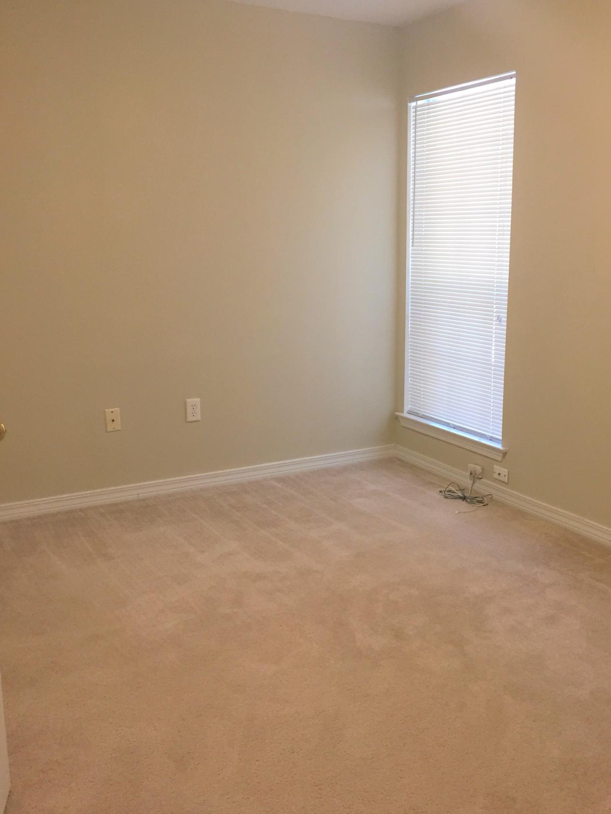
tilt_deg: -11.4
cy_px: 401
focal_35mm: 34
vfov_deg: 54.0
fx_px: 800
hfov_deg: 41.7
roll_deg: +0.2
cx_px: 353
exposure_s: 1/30
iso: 100
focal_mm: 4.15
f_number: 2.2
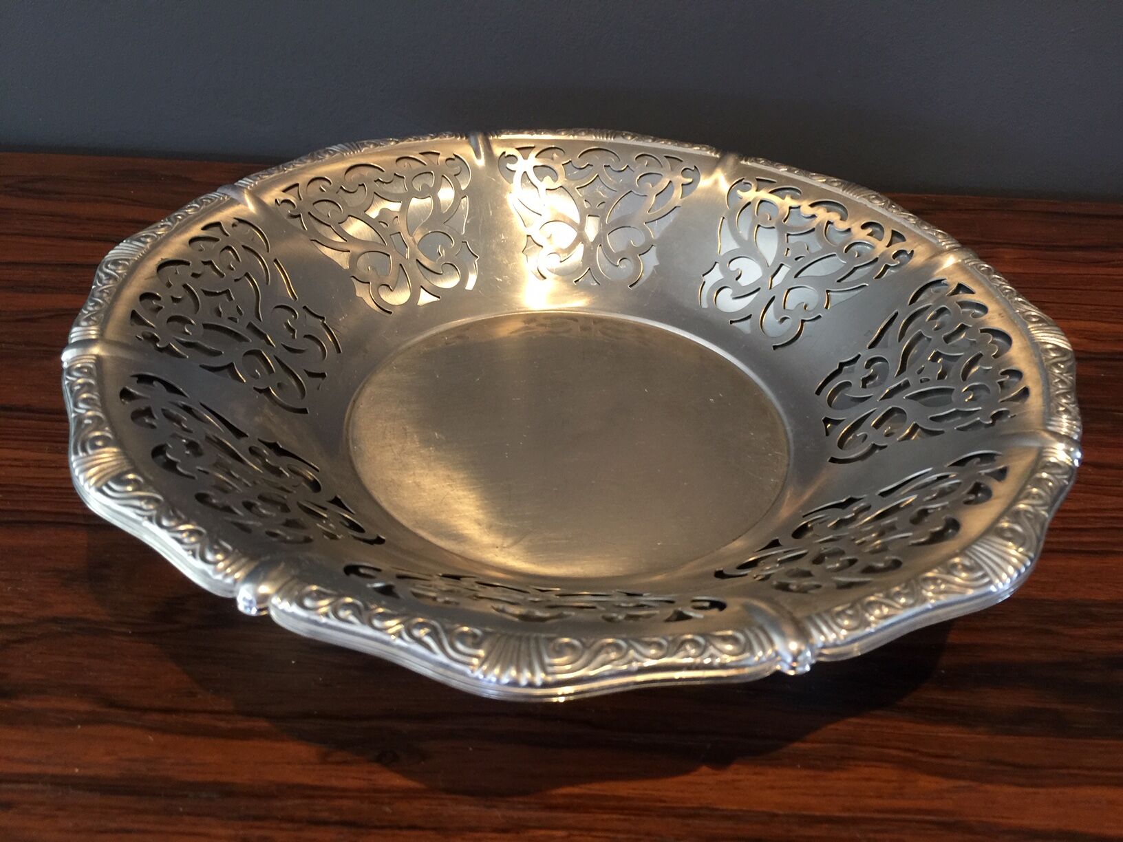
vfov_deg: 48.2
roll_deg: -4.3
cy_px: 421
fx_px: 941
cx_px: 562
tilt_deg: -36.3
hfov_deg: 61.7
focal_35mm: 29
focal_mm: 4.15
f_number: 2.2
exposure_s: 1/17
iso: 80
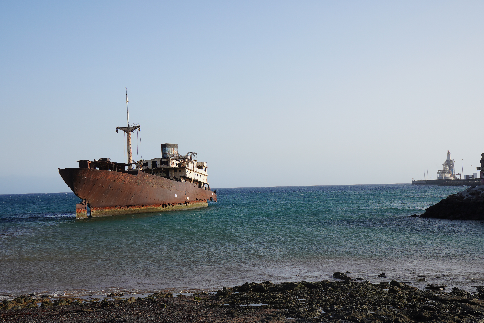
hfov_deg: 40.0
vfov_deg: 27.3
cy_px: 162
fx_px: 665
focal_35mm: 50
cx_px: 242
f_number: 5
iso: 100
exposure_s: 1/640
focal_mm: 33
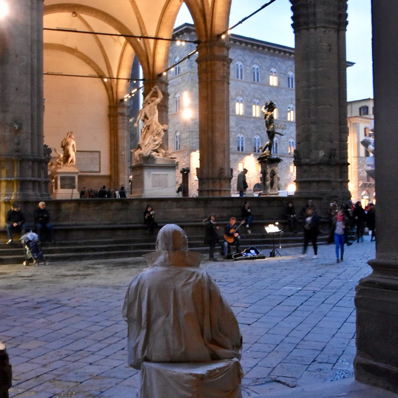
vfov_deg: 36.8
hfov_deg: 36.8
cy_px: 197
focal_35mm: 46
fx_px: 598
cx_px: 199
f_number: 11
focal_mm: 24
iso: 4000
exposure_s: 1/8
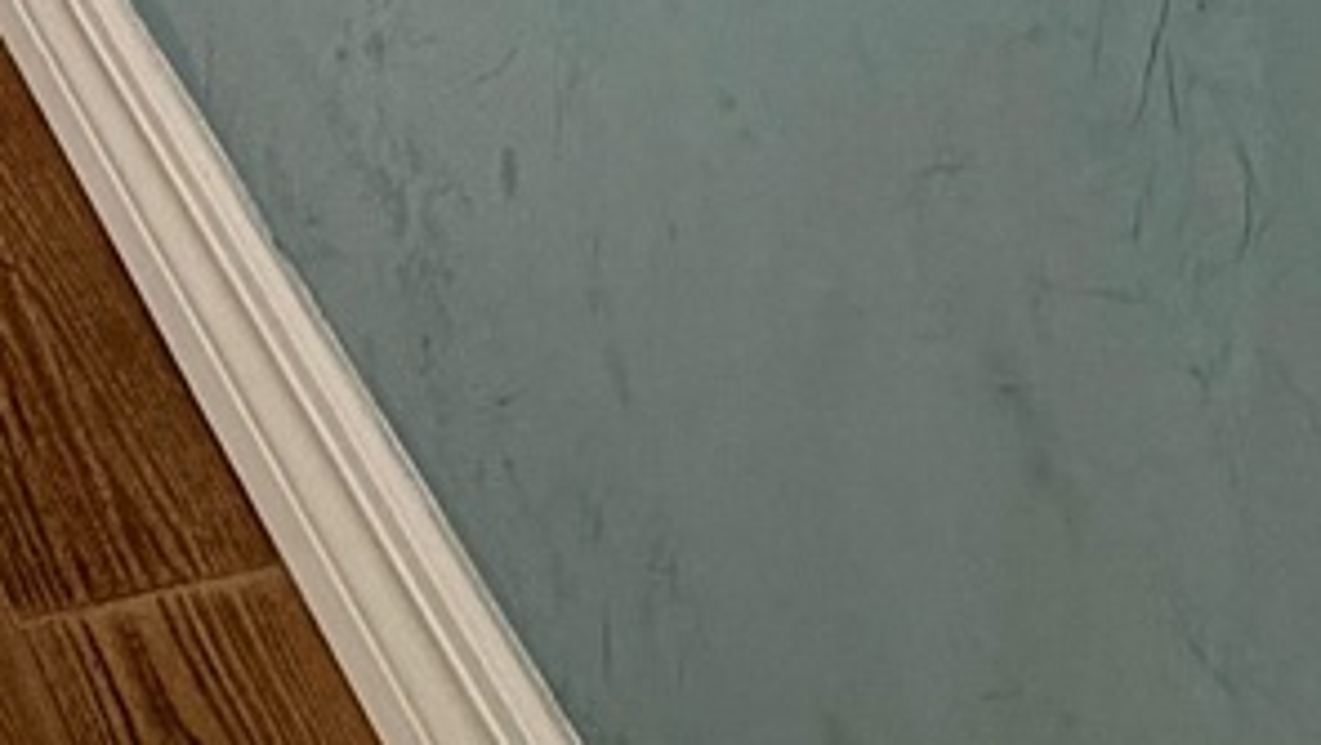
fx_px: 3610
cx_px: -36
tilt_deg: -3.7
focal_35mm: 103
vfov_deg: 8.4
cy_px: -1954
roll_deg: -1.8
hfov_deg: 20.0
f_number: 2.2
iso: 50
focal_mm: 2.22
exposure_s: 1/502
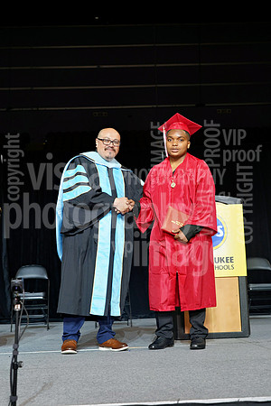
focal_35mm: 52
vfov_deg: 38.2
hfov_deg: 26.0
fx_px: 587
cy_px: 203
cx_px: 136
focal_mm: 52
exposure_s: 1/80
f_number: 5.6
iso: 500
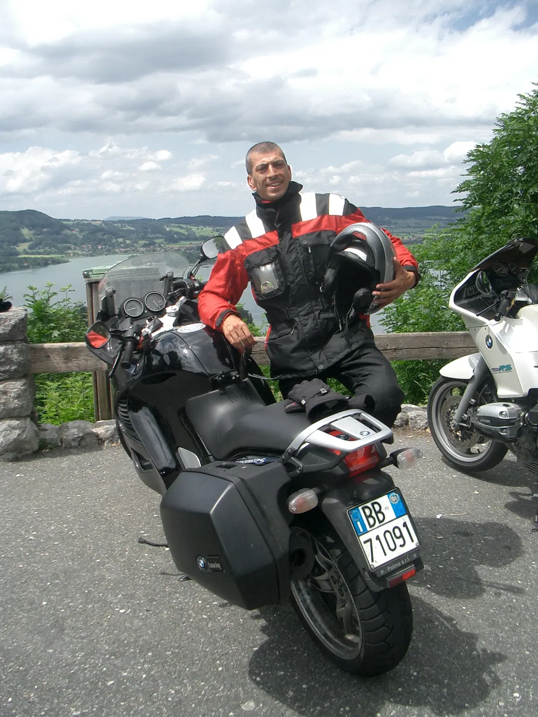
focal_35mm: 35
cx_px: 269
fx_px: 725
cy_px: 358
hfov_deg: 40.7
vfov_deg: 52.6
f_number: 4.3
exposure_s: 1/400
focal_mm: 5.8
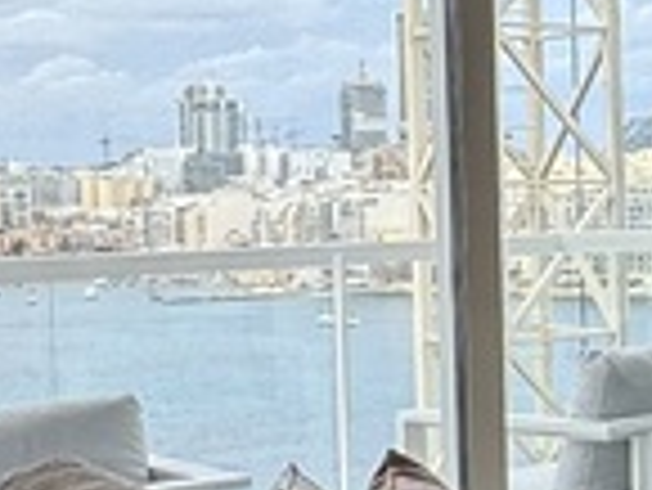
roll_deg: +0.2
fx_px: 1866
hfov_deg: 17.9
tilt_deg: -2.0
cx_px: 949
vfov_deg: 15.0
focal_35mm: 99
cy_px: 234
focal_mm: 2.22
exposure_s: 1/192
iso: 40
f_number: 2.2
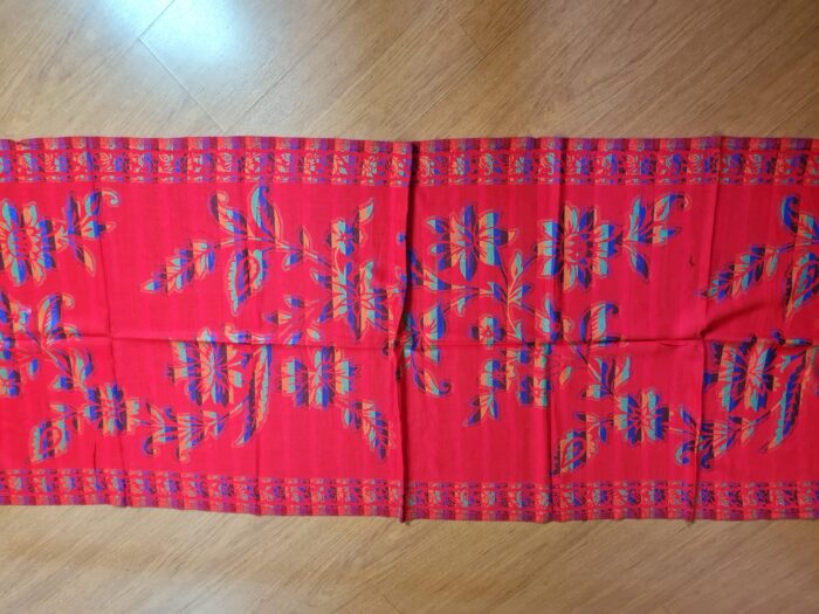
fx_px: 615
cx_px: 410
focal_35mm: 26
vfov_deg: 53.1
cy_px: 307
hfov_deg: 67.3
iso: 250
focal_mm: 5.4
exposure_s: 1/40
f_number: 1.8
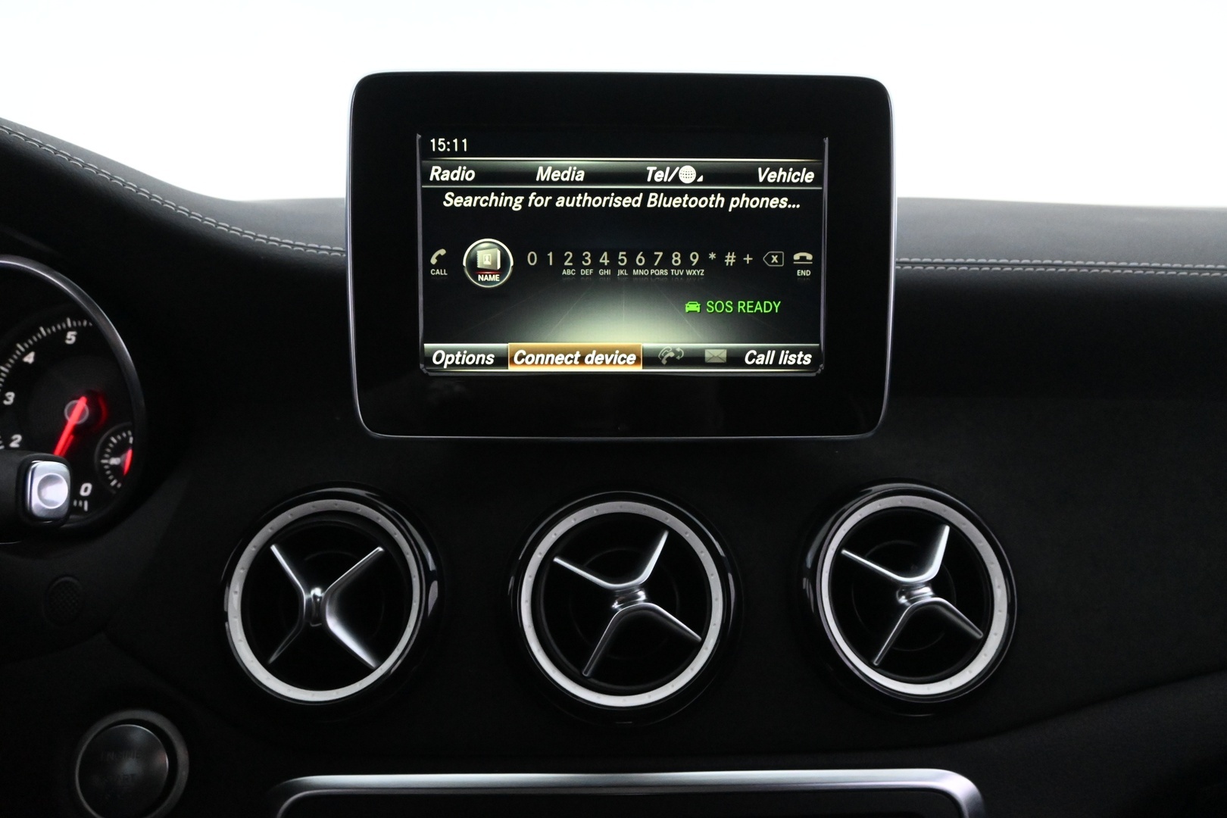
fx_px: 997
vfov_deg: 44.6
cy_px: 409
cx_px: 614
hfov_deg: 63.2
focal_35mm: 29
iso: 6400
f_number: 5
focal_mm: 19.5
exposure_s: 1/80
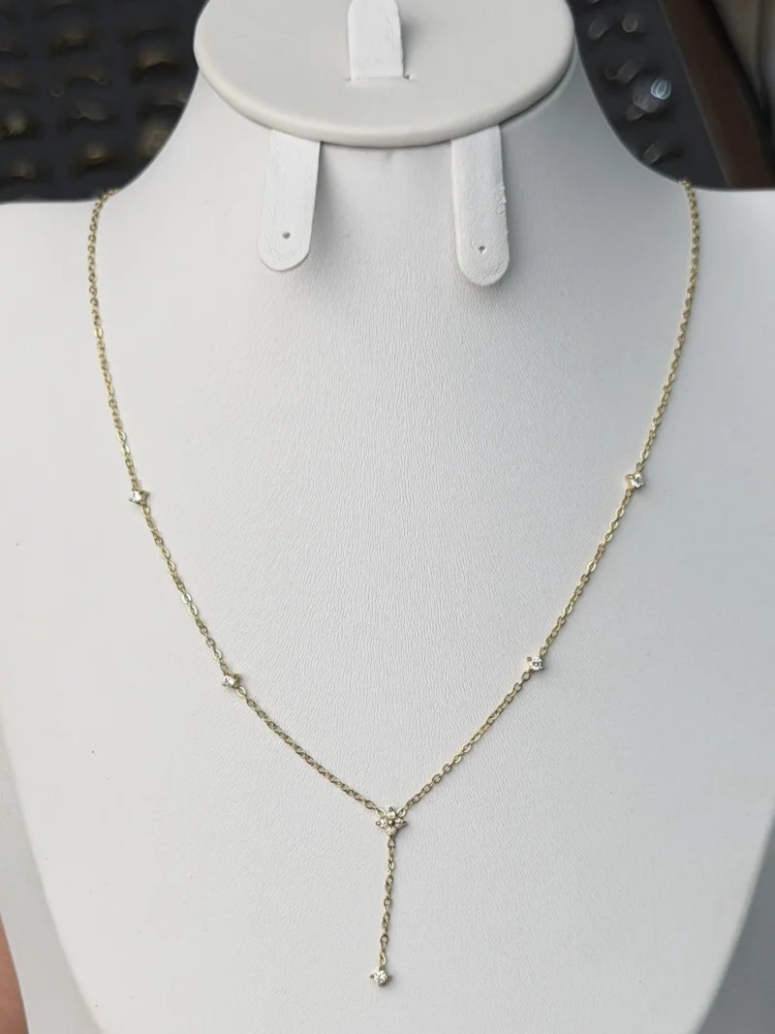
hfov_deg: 30.3
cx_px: 388
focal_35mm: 48
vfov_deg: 39.7
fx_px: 1433
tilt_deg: -60.7
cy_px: 517
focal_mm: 6.76
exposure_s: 1/1931
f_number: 1.78
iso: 80
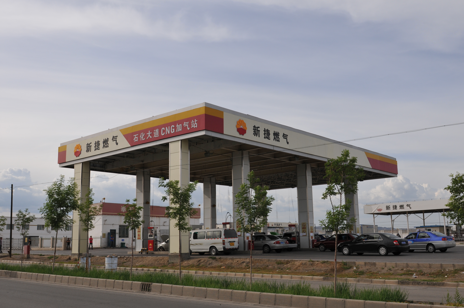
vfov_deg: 36.8
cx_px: 232
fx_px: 463
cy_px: 154
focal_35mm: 36
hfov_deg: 53.2
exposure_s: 1/400
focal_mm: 24
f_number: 10
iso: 200
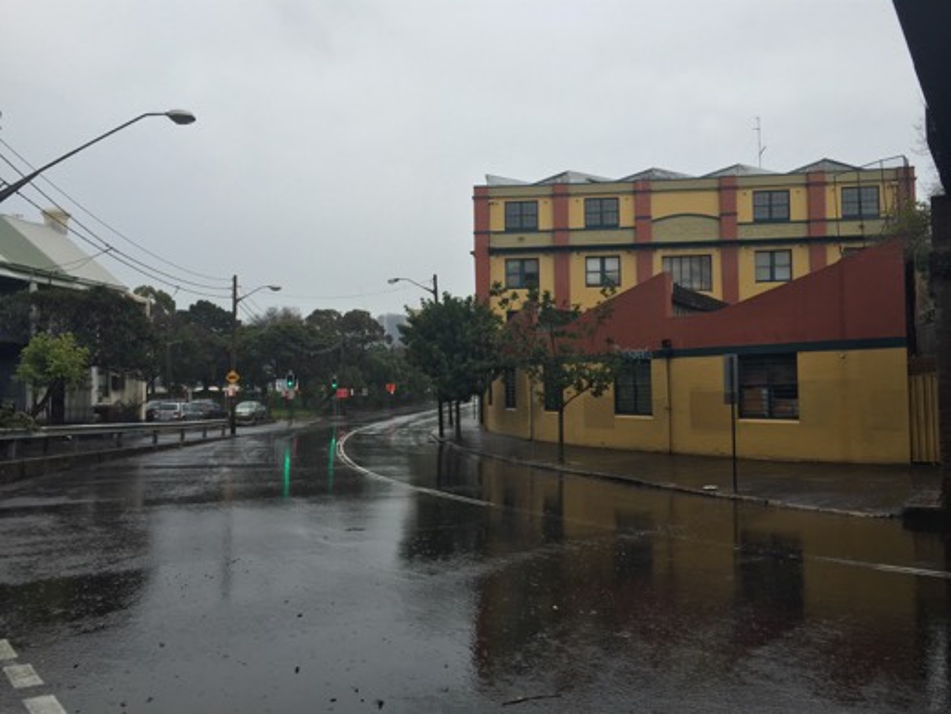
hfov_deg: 61.7
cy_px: 357
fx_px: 797
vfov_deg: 48.2
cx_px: 476
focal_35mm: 29
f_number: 2.2
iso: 32
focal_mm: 4.15
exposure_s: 1/434
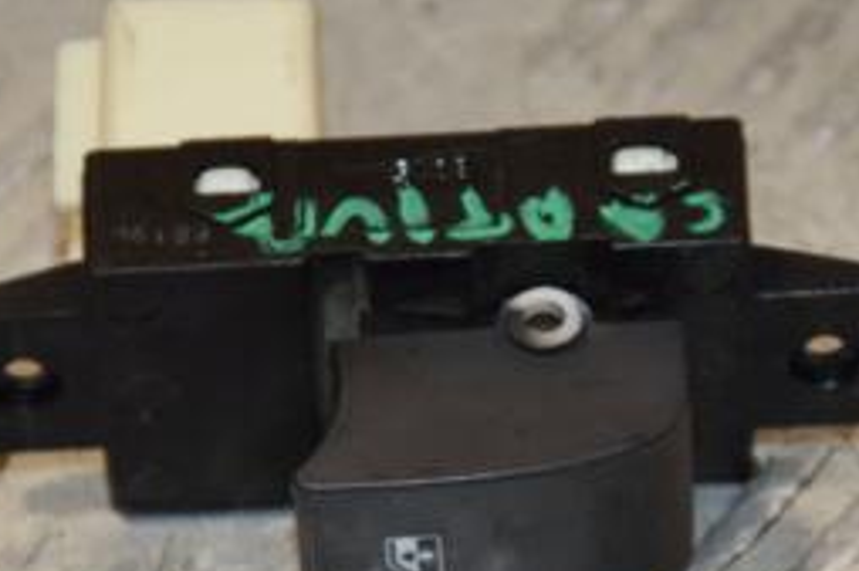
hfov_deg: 5.5
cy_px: 321
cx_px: 419
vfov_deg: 3.7
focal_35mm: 372
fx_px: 8875
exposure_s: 1/200
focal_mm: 105
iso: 800
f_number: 7.1
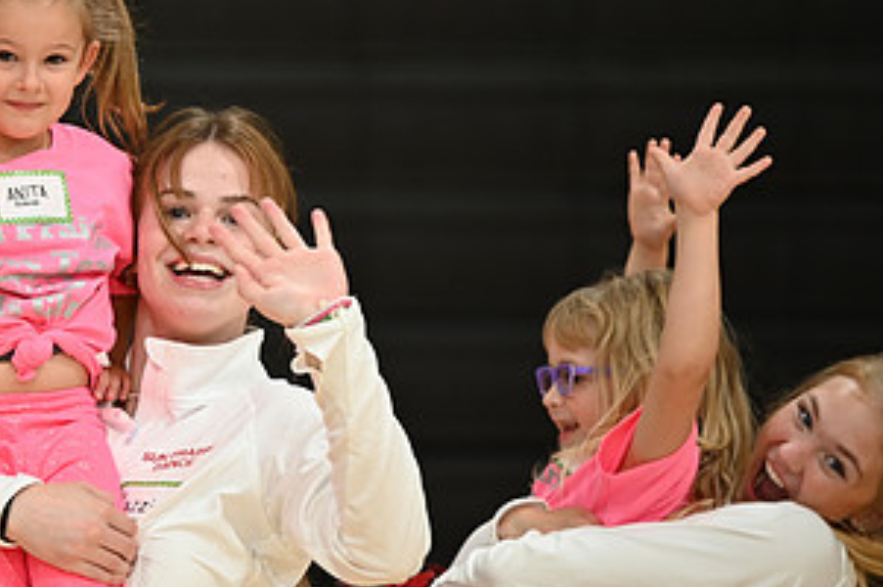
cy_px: 317
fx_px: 9457
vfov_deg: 3.6
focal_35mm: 386
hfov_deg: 5.3
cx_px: 103
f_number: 2.8
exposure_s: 1/100
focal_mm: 200
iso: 800
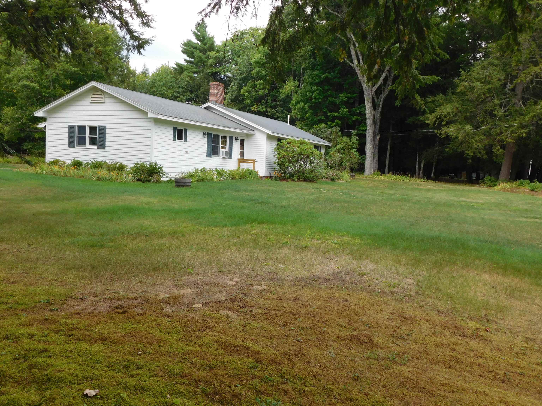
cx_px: 271
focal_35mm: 30
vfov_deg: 46.8
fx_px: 470
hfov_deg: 60.0
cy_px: 203
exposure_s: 1/320
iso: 125
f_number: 3.2
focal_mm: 5.3
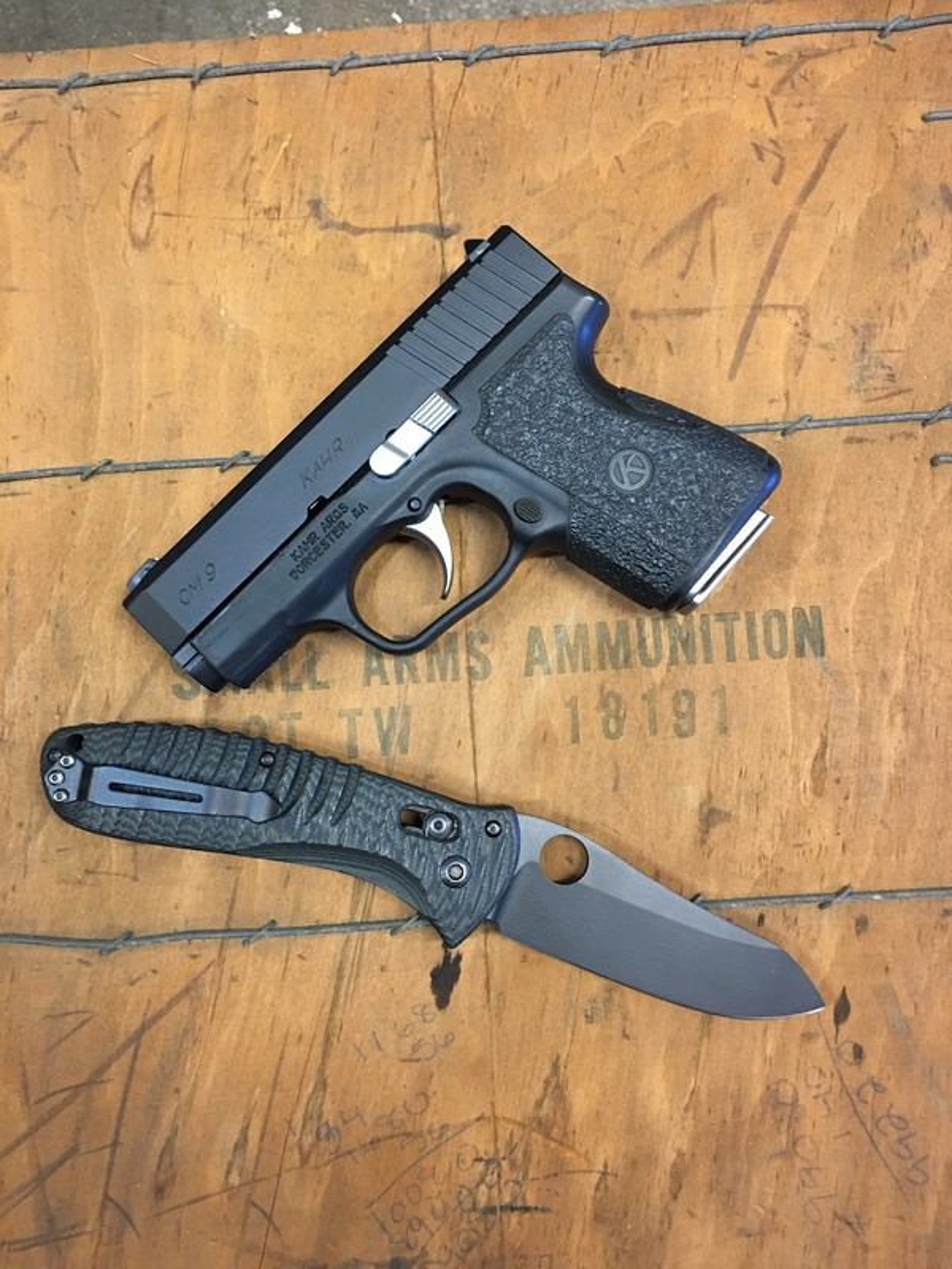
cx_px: 476
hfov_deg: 48.2
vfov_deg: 61.7
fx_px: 1063
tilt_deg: -85.4
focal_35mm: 29
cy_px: 634
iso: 100
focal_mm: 4.15
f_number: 2.2
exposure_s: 1/8
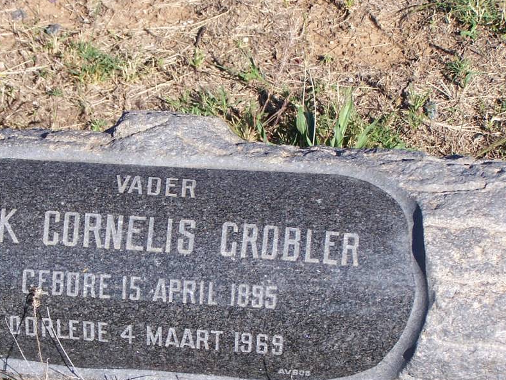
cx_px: 181
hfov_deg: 17.2
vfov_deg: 13.0
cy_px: 250
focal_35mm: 114
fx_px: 1667
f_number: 3.2
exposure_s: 1/1000
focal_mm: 12.4
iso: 80
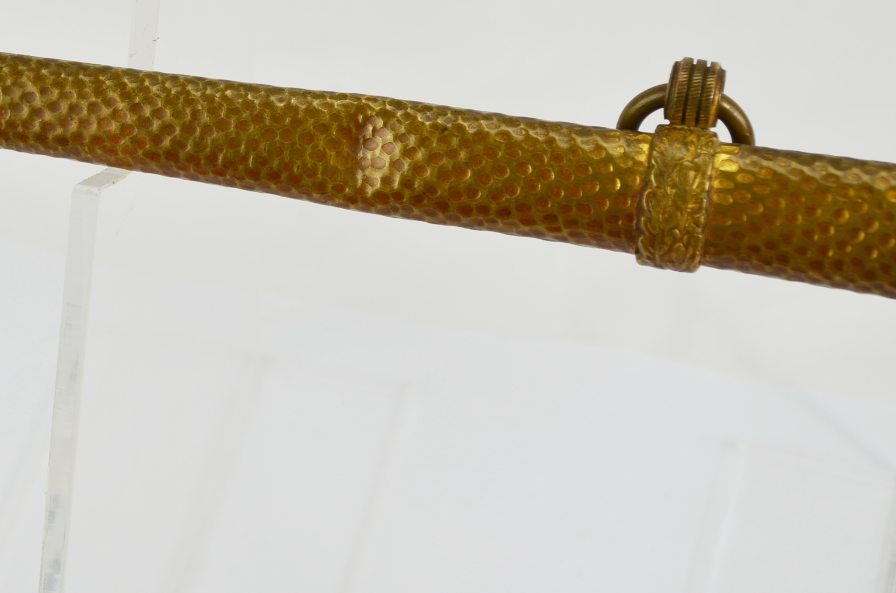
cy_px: 133
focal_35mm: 122
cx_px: 230
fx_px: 3030
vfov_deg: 11.2
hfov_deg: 16.7
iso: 200
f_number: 5.6
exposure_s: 1/125
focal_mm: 52
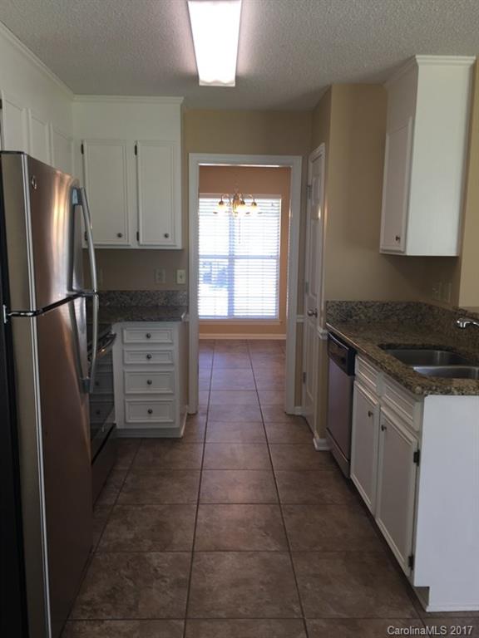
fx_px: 535
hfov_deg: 48.2
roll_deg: +0.6
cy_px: 319
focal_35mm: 29
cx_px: 240
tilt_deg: -5.9
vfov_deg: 61.7
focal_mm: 4.15
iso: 32
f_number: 2.2
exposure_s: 1/40
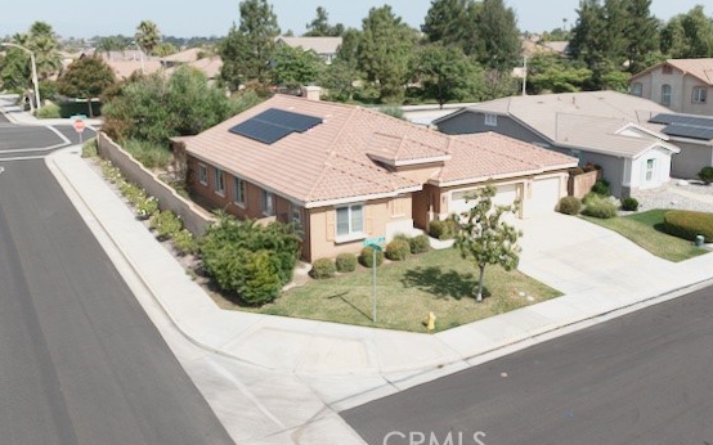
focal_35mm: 33
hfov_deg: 57.9
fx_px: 641
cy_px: 187
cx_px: 409
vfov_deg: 38.2
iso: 640
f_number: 2.8
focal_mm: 14.45
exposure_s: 1/4000
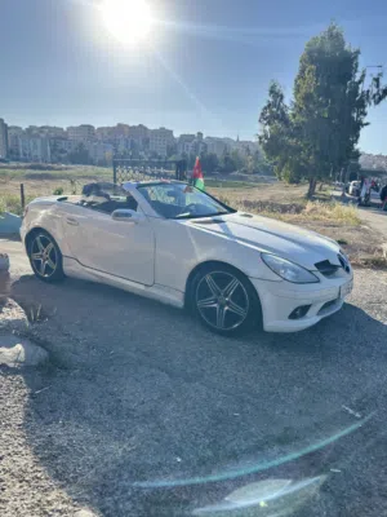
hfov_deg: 56.8
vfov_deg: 71.6
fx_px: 358
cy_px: 258
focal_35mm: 24
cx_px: 194
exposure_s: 1/5000
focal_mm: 6.86
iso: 80
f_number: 1.78
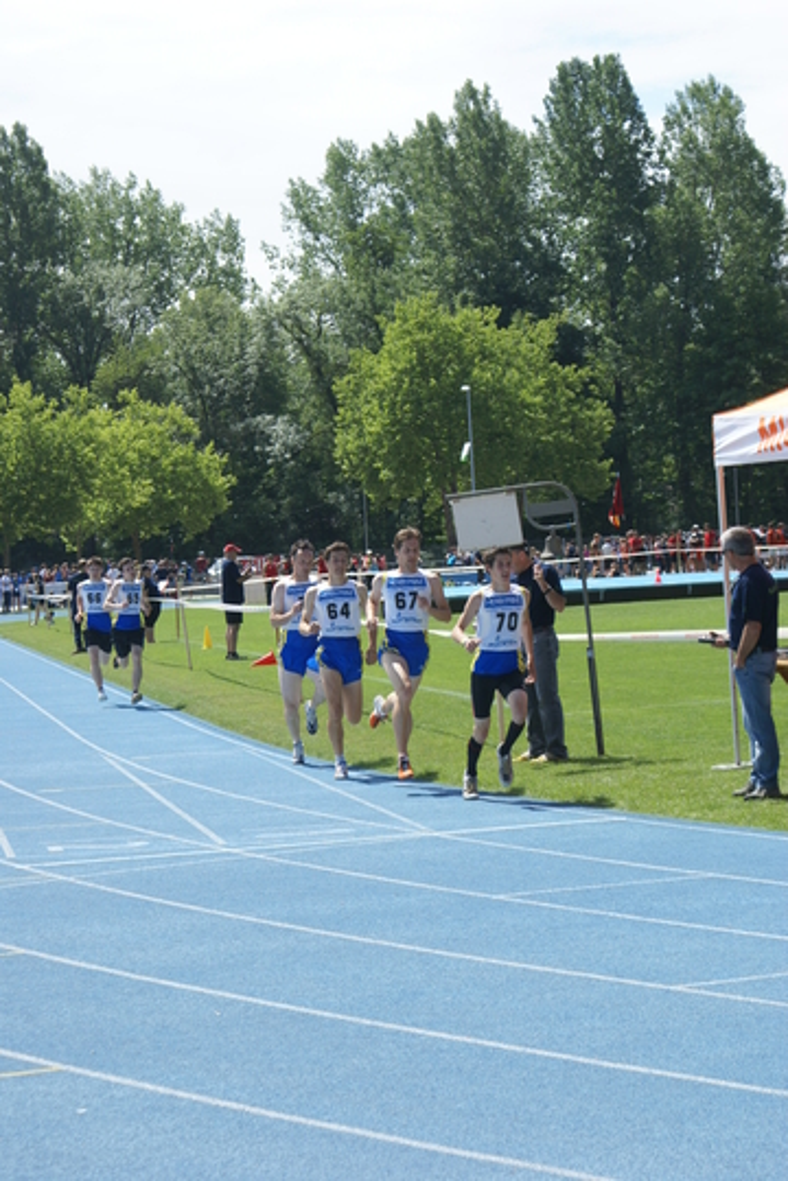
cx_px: 394
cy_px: 590
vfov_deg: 19.5
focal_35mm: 105
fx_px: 3447
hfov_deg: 13.0
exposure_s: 1/320
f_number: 6.3
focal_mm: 70
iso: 100
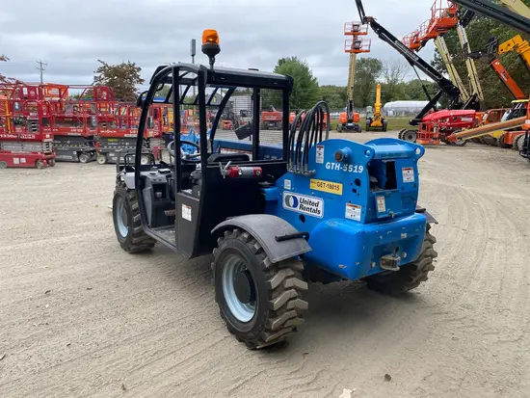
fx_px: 398
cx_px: 265
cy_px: 199
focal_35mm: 26
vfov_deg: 53.1
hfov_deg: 67.3
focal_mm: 4.25
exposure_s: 1/588
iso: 32
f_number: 1.8
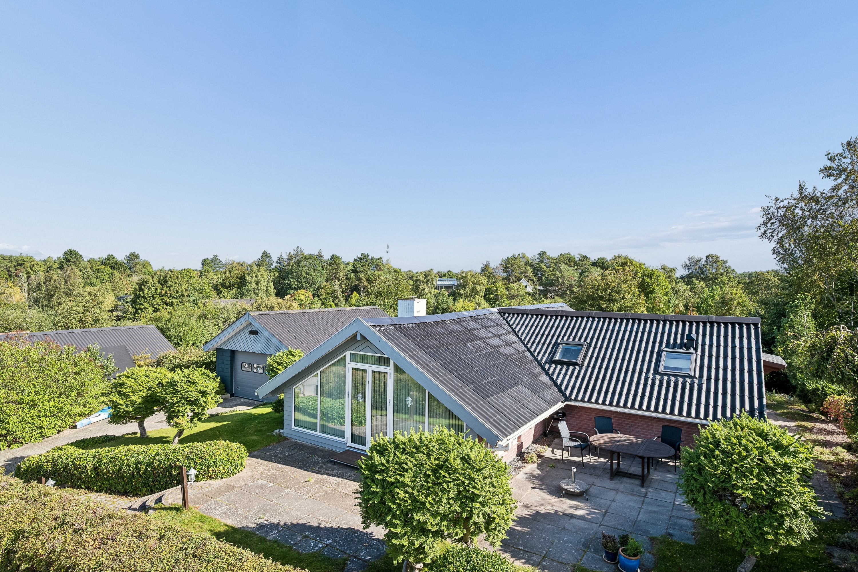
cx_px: 429
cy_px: 286
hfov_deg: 85.4
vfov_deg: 63.2
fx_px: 465
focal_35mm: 20
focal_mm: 19.5
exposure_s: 1/250
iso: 200
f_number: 8
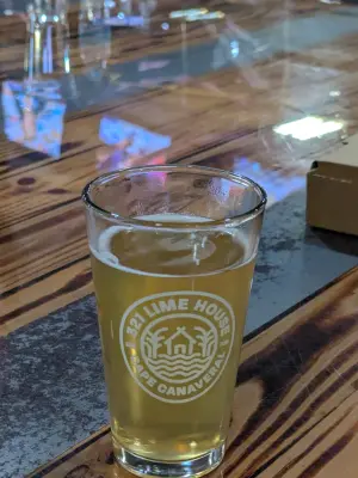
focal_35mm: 48
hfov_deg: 30.3
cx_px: 179
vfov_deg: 39.7
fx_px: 662
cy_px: 239
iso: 699
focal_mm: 6.81
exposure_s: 1/120
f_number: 1.85
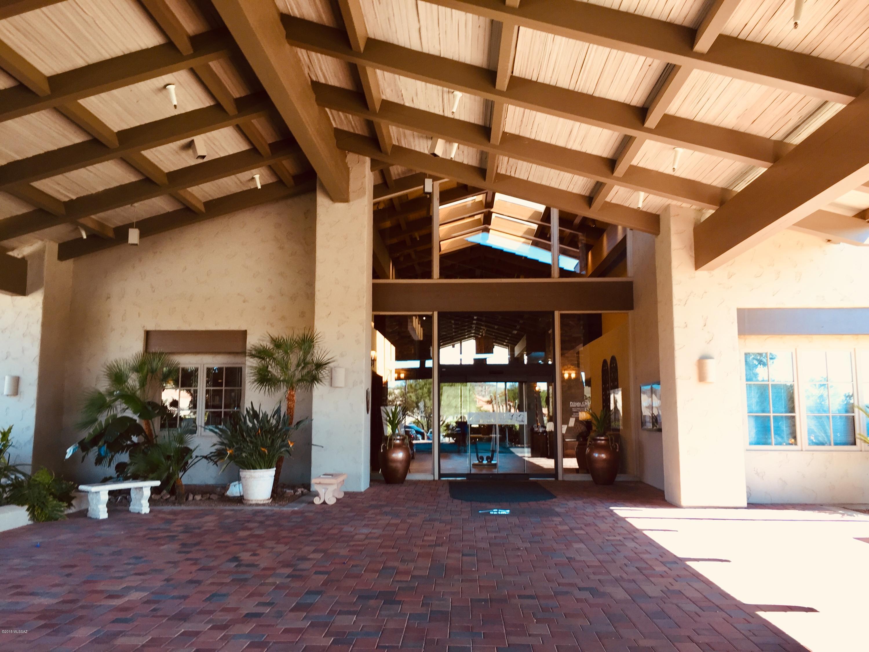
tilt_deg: +5.9
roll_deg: -1.0
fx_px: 728
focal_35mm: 29
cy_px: 326
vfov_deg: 48.2
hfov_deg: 61.7
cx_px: 434
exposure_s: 1/60
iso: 32
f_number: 2.2
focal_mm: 4.15
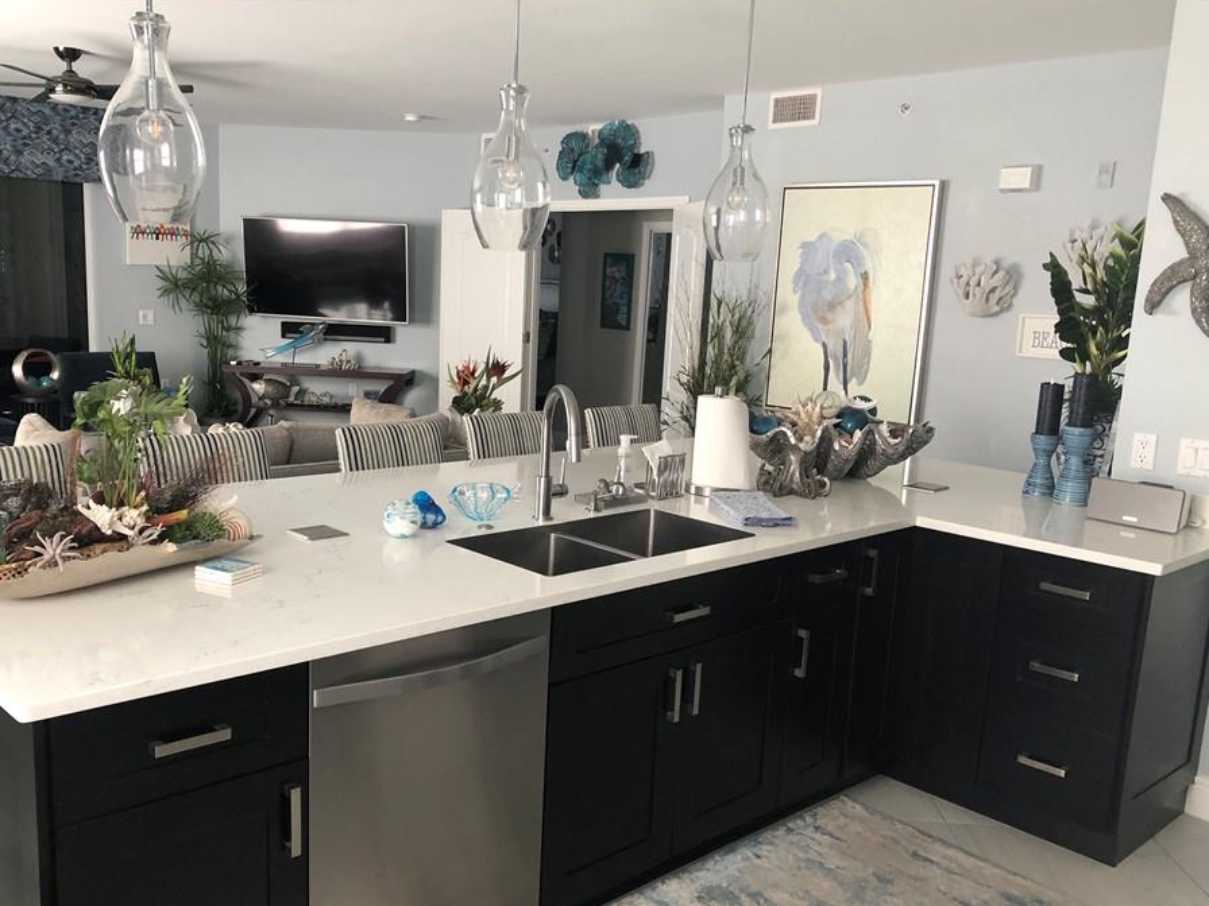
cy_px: 511
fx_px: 1118
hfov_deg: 56.7
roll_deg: -2.3
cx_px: 551
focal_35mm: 32
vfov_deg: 44.1
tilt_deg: -11.9
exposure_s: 1/15
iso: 40
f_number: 1.8
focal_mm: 3.99
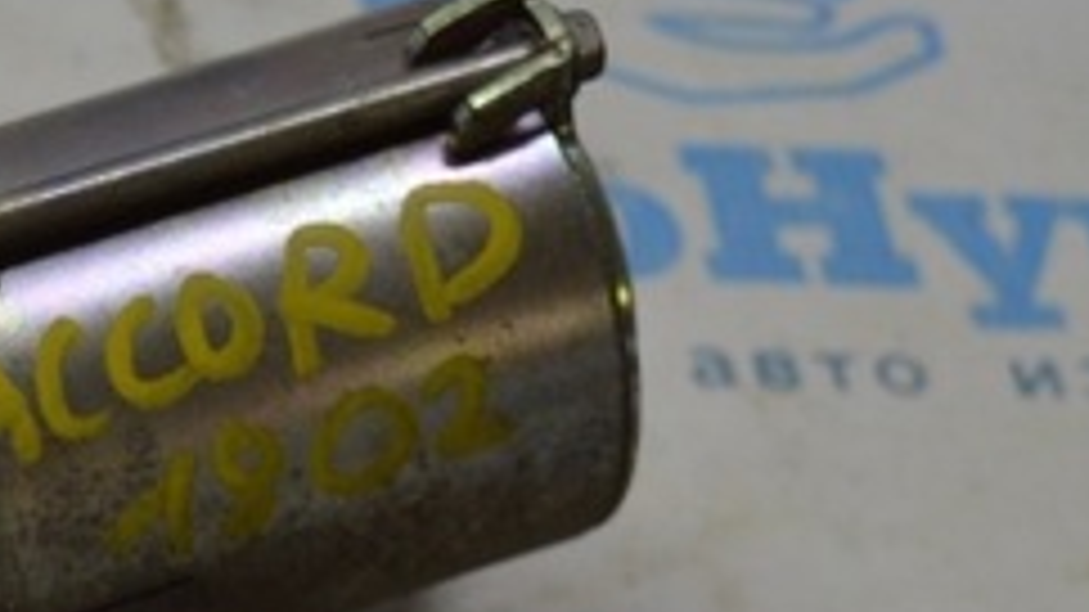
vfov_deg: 11.1
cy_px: 628
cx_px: -166
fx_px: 3118
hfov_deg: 18.9
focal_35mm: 108
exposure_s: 1/125
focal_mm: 26
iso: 400
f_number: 5.6
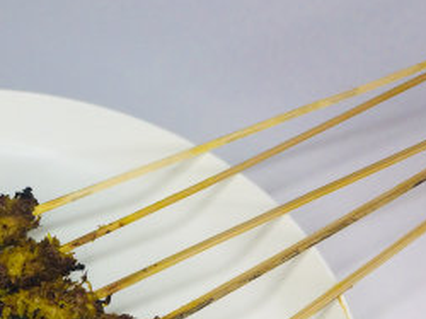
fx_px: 873
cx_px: -26
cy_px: 304
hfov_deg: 25.7
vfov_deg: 20.2
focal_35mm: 71
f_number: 2.2
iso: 64
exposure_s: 1/100
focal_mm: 4.15
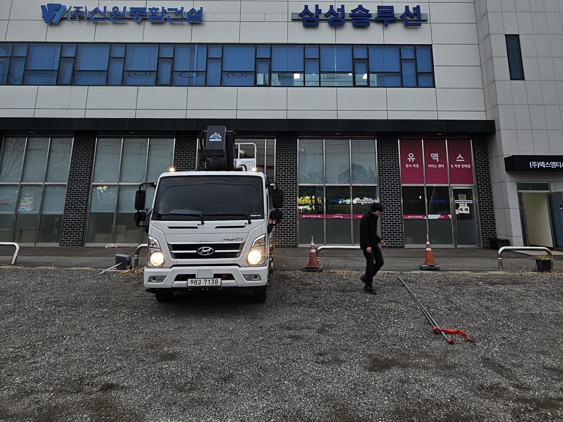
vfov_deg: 54.7
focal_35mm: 24
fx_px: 390
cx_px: 308
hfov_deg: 71.4
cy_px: 117
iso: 64
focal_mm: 2.2
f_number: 2.2
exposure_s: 1/60
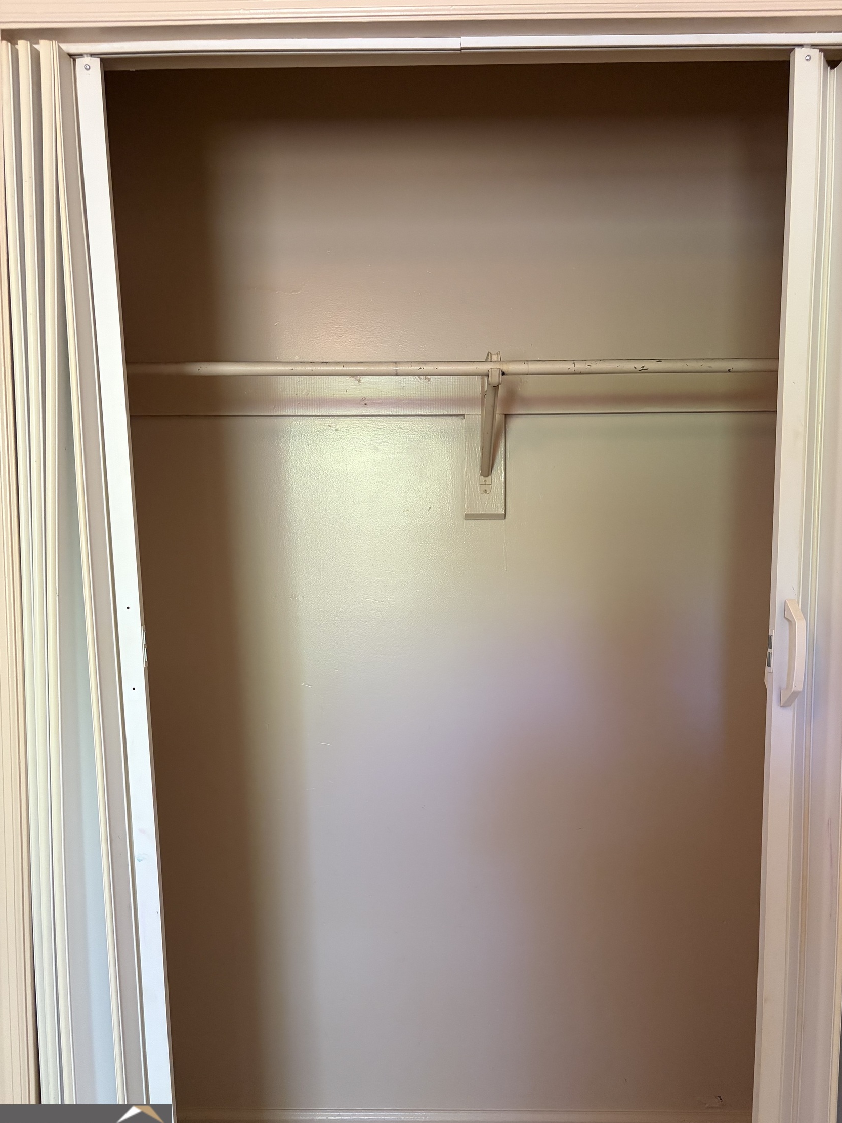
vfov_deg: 65.3
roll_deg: +0.1
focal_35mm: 27
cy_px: 579
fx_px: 876
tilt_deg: -2.5
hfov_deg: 51.3
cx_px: 434
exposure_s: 1/60
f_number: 1.6
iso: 500
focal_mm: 5.96
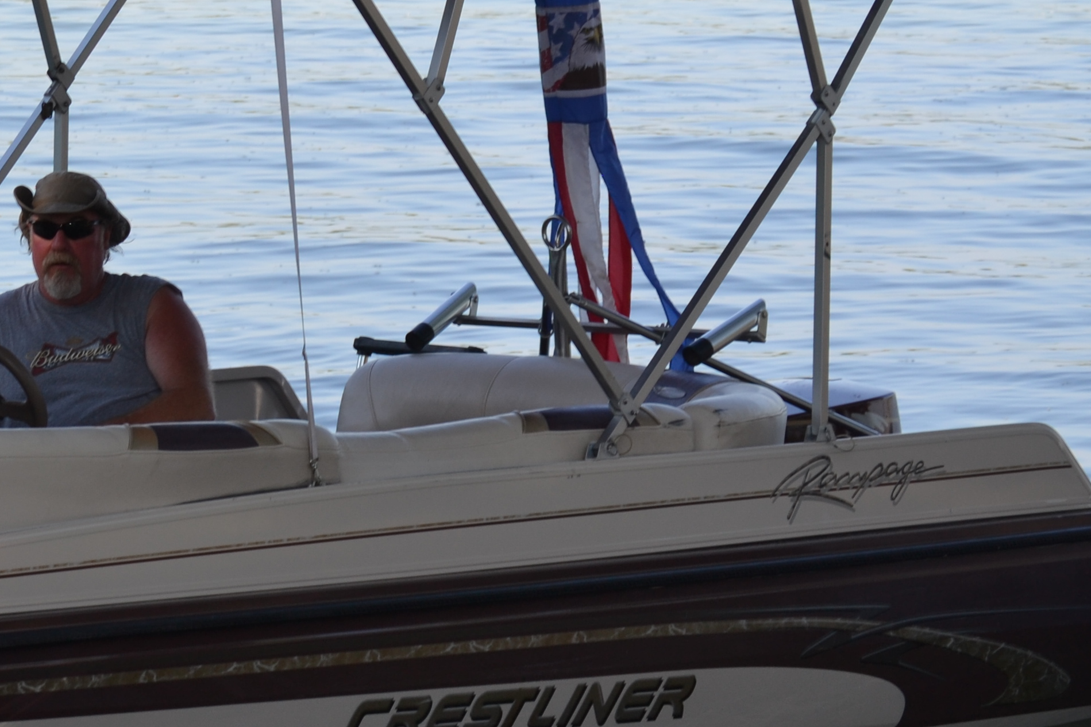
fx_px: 6067
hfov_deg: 10.2
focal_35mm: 200
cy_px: 218
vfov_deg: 6.9
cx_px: -125
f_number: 5.6
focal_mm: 55
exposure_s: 1/200
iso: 100
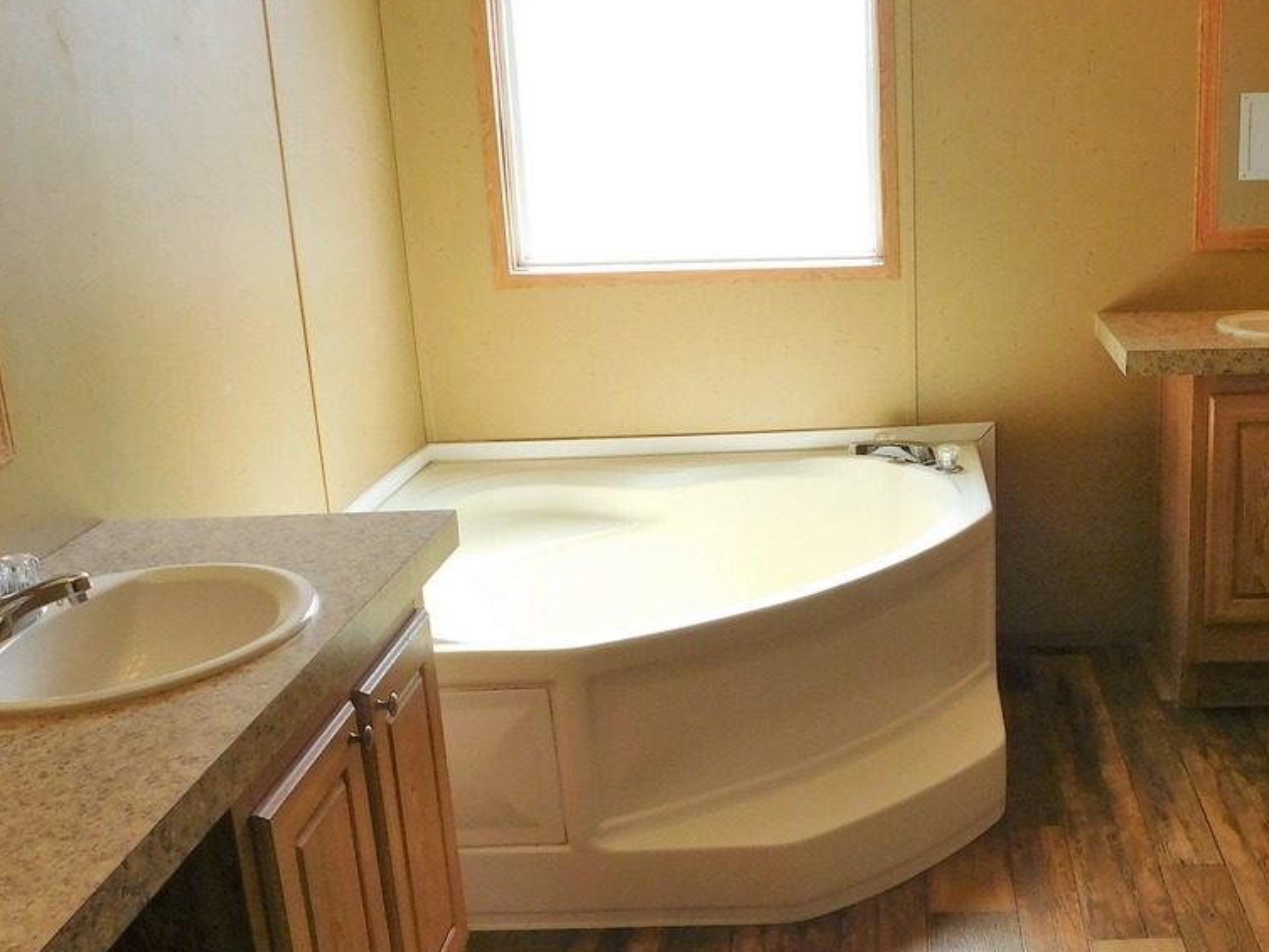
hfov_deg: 42.0
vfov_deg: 32.8
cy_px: 539
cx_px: 912
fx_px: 1613
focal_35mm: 44
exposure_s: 1/250
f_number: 3
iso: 125
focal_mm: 4
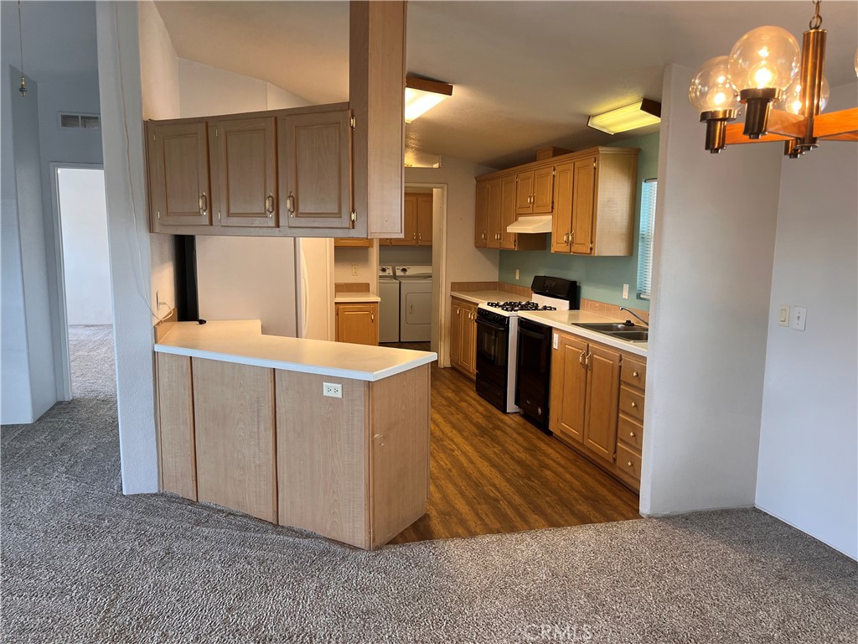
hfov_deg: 67.3
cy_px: 322
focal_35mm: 26
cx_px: 429
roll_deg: -1.3
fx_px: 644
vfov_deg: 53.1
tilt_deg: -7.4
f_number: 1.6
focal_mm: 5.1
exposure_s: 1/60
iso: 80
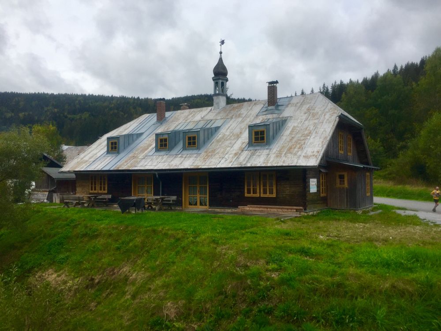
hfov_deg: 61.7
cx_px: 220
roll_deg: +2.3
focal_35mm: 29
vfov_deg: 48.2
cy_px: 166
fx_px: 369
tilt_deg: +3.9
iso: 32
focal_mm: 4.15
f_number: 2.2
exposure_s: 1/791
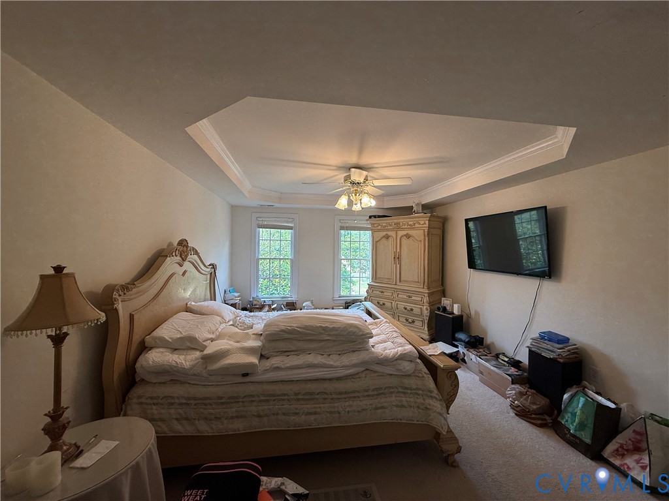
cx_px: 334
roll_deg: -0.4
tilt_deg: +0.3
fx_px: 271
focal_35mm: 14
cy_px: 250
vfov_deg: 85.7
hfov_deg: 102.1
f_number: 2.2
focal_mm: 2.22
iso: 100
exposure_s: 1/120
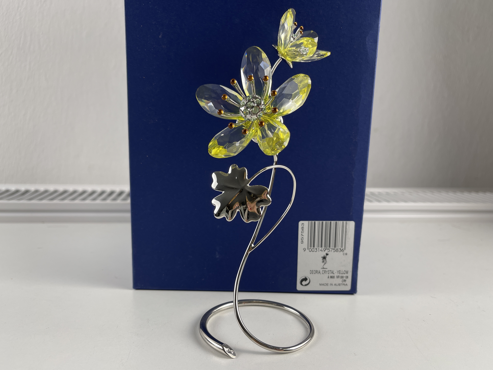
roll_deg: -2.2
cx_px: 245
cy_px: 191
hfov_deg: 67.3
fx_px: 370
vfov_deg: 53.1
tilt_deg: -12.1
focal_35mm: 26
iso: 32
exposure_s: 1/100
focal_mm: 5.1
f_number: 1.6
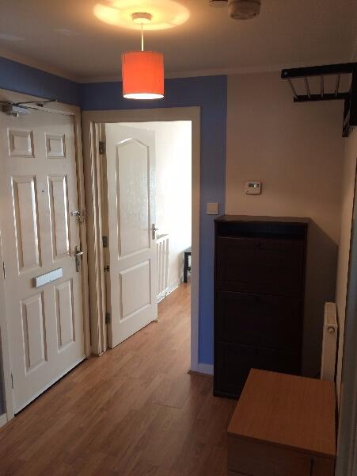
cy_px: 238
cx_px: 178
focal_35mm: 29
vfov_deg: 61.6
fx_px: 398
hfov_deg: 48.3
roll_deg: -0.2
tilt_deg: -12.9
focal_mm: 4.15
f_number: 2.2
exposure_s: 1/33
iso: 50
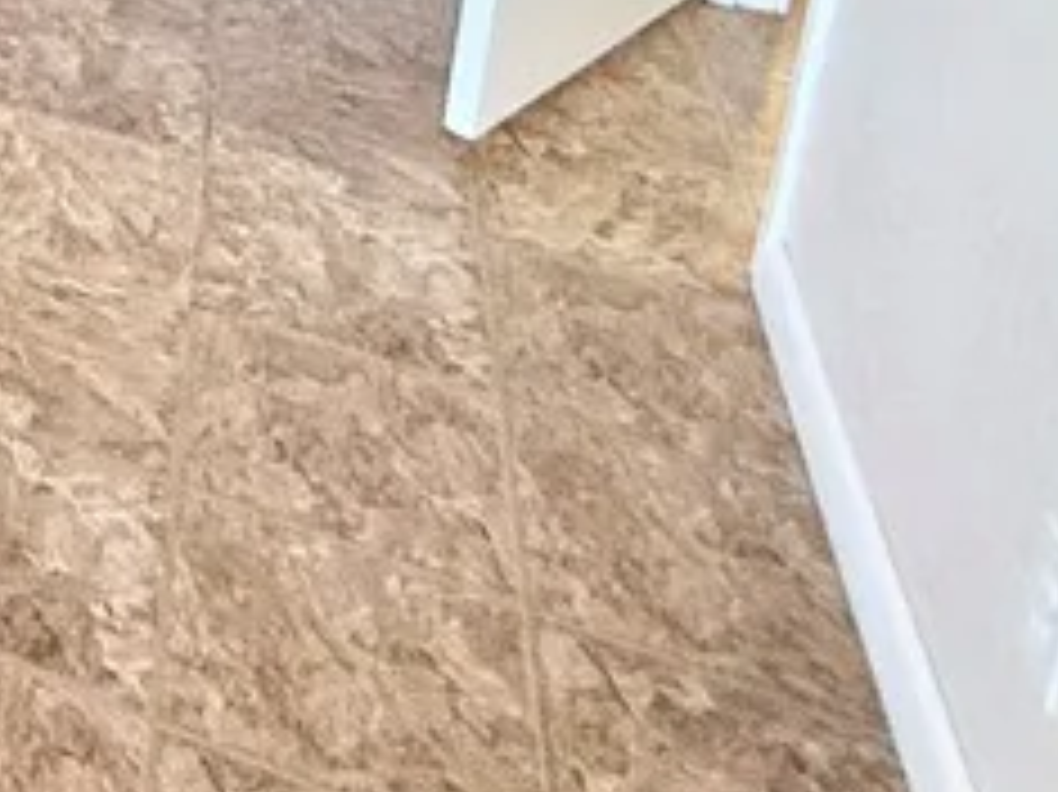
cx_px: -756
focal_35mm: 61
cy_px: -621
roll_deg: +0.4
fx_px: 1863
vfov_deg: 18.7
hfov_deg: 22.1
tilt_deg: -12.0
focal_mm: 2.22
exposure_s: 1/99
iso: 250
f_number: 2.2
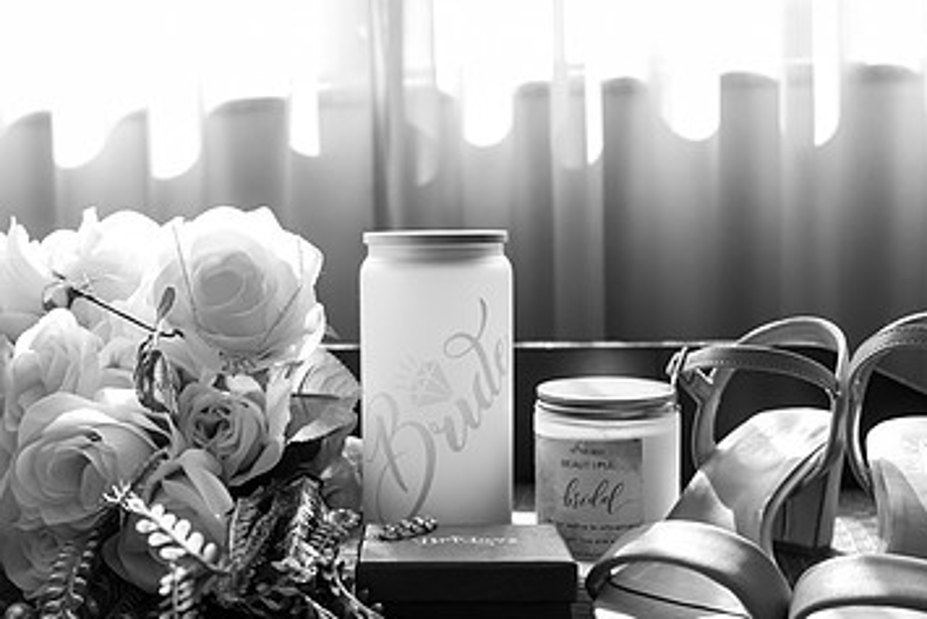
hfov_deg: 40.0
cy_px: 310
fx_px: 1262
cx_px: 339
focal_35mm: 49
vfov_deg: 27.5
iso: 2000
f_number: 4.5
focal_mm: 30
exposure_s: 1/320
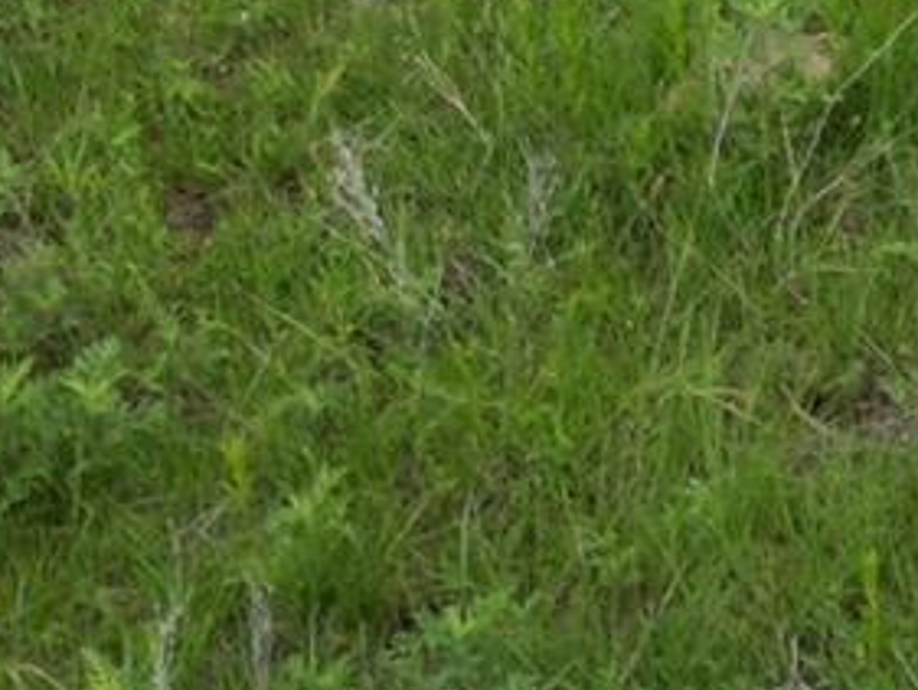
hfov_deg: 10.5
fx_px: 4563
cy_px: -975
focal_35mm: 172
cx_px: 1888
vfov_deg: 8.0
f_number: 1.7
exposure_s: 1/1500
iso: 200
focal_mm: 6.72
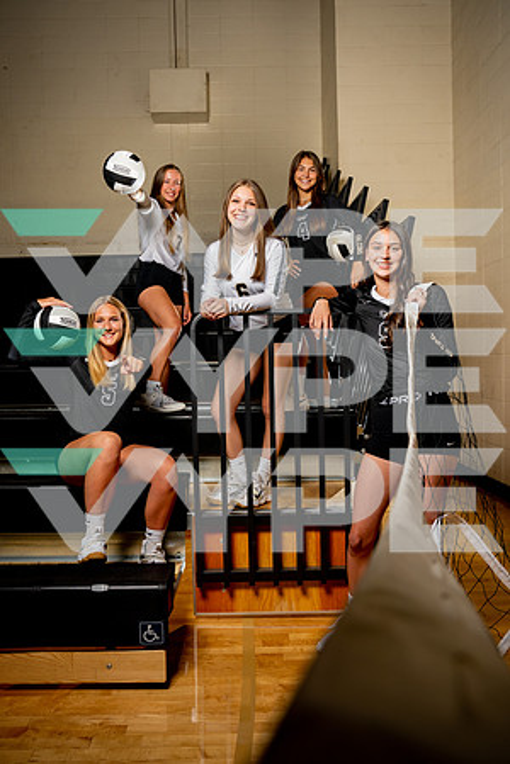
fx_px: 574
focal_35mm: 27
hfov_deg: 47.9
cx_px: 255
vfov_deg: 67.4
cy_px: 382
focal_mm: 27
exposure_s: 1/250
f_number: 7.1
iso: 400
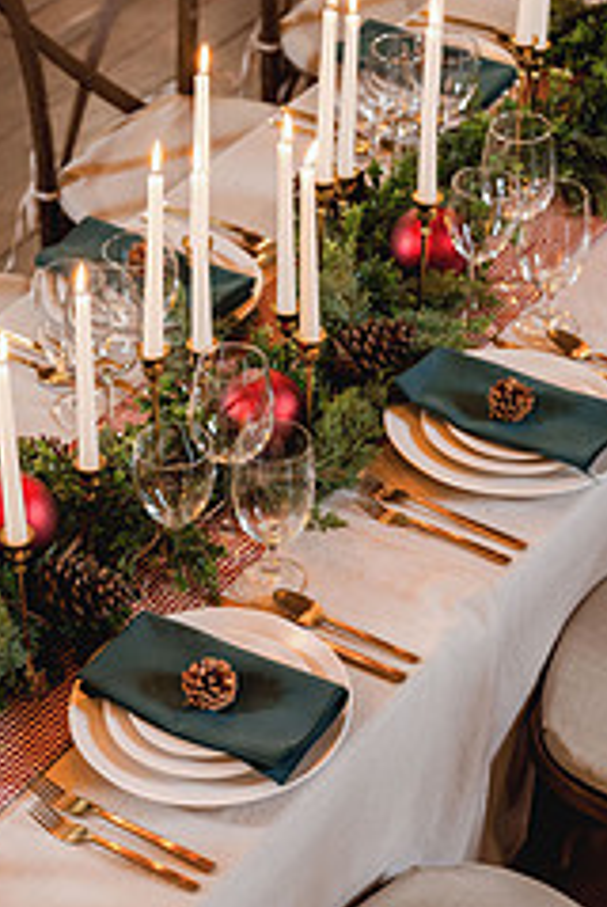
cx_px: 205
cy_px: 615
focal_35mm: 94
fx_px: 2370
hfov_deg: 14.6
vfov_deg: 21.6
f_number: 3.5
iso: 400
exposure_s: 1/40
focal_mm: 50
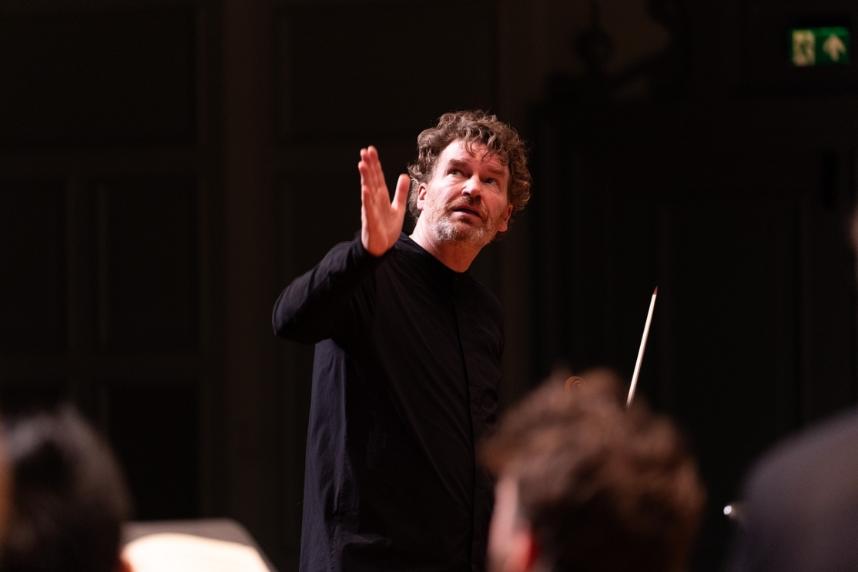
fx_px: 4290
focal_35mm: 180
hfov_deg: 11.4
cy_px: 286
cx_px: 429
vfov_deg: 7.6
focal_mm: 180
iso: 2000
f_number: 2.8
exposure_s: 1/160
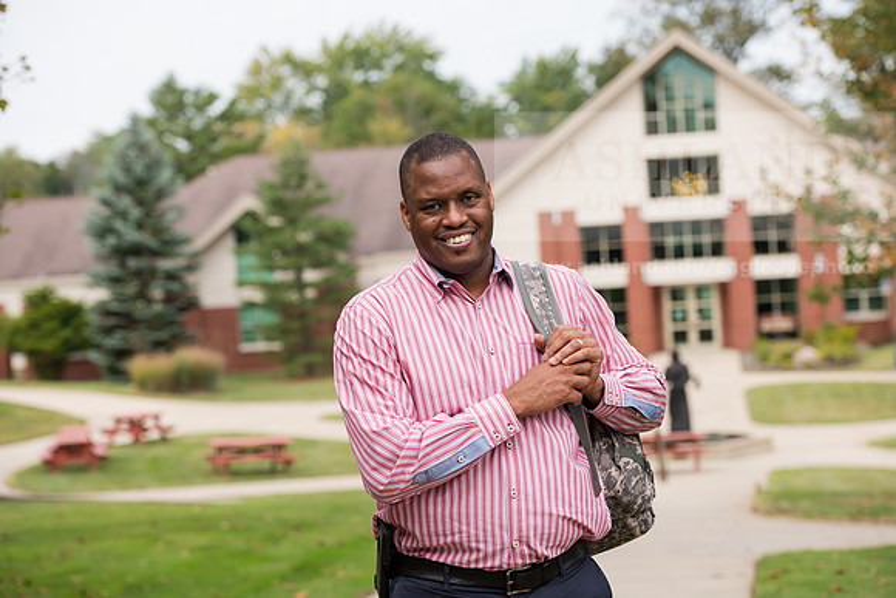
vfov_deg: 14.9
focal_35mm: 92
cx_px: 448
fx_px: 2290
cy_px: 299
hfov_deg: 22.1
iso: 200
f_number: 5
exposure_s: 1/500
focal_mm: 92
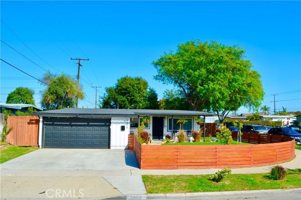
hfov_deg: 62.0
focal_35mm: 30
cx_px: 150
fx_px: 250
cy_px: 100
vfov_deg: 43.4
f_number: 8
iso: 100
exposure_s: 1/250
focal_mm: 20
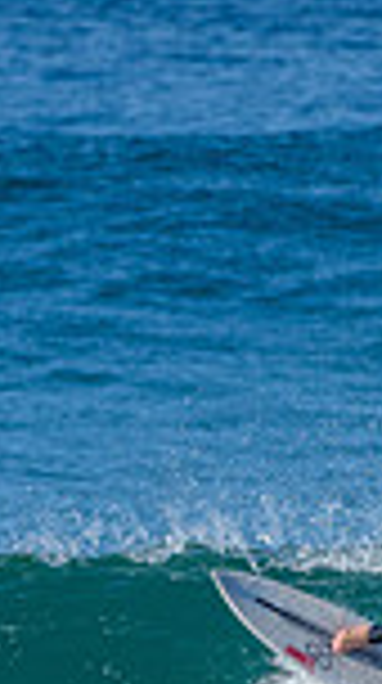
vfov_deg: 1.1
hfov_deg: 0.6
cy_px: 862
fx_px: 36248
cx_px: 36
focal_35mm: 2004
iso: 160
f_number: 5.6
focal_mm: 500
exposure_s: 1/2000
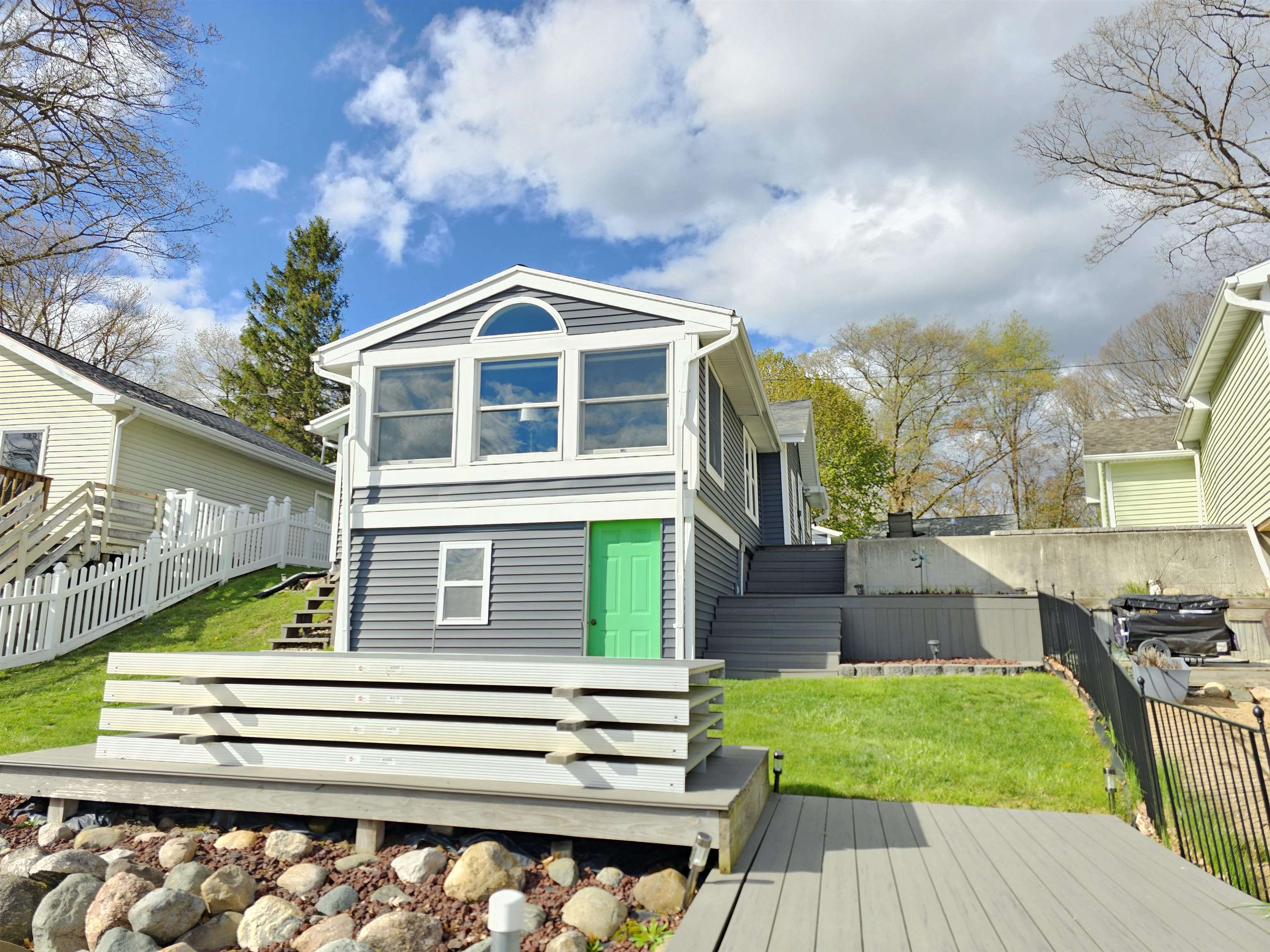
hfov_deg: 73.9
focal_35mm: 23
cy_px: 476
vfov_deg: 58.9
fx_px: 844
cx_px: 635
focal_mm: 6.3
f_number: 1.7
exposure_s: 1/260
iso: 10
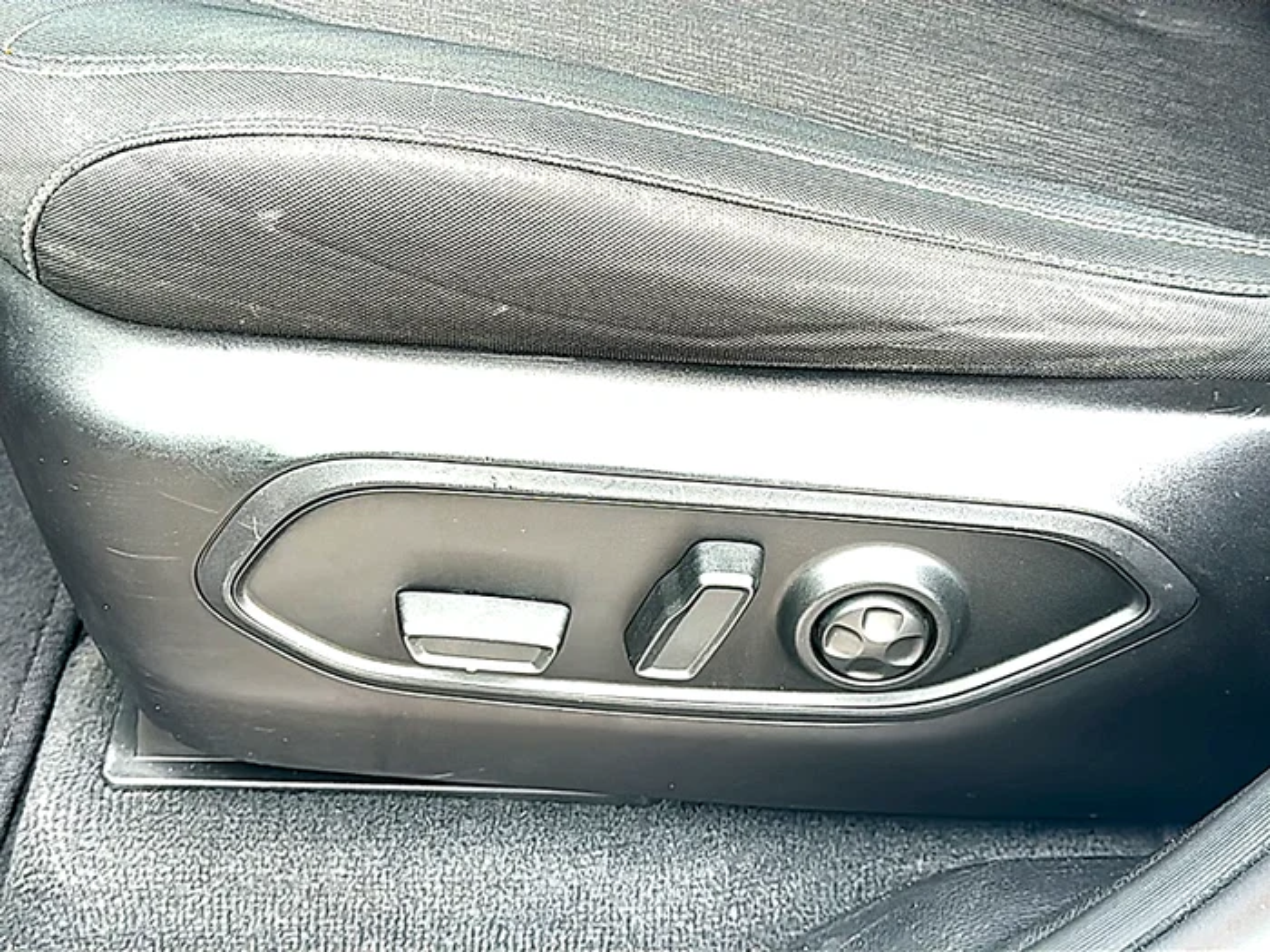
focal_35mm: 49
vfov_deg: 29.7
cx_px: 635
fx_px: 1798
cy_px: 476
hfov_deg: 38.9
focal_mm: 6.86
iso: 80
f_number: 1.78
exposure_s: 1/216
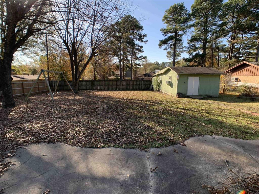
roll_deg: -0.9
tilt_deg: -8.4
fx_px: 195
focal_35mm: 26
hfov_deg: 67.3
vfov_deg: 53.1
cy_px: 97
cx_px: 130
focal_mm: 4.25
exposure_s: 1/502
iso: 25
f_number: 1.8
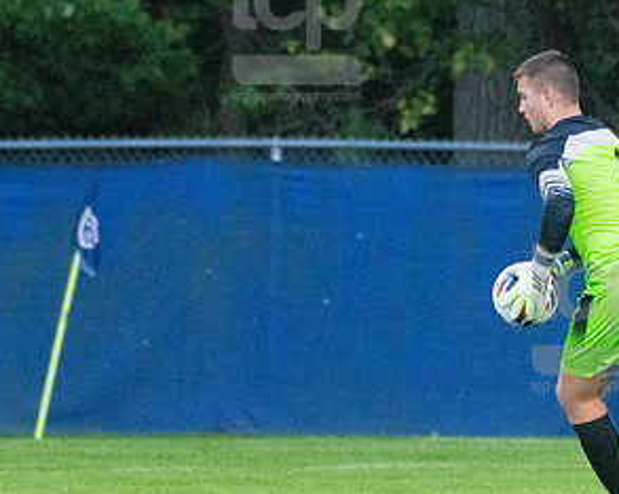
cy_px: 319
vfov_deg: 2.1
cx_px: 596
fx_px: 13767
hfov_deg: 2.6
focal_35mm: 752
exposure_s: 1/2000
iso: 6400
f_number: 5.6
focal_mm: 270
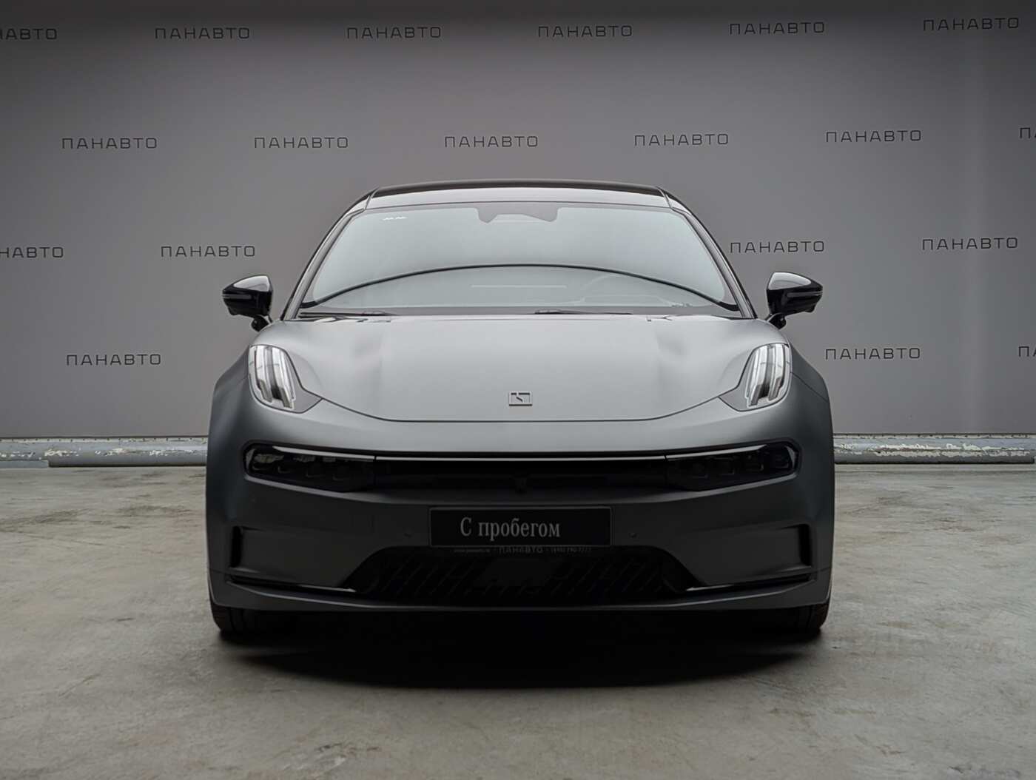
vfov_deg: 29.7
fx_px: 1469
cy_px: 390
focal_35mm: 49
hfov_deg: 38.9
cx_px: 518
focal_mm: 6.9
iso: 38
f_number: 1.68
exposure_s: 1/301
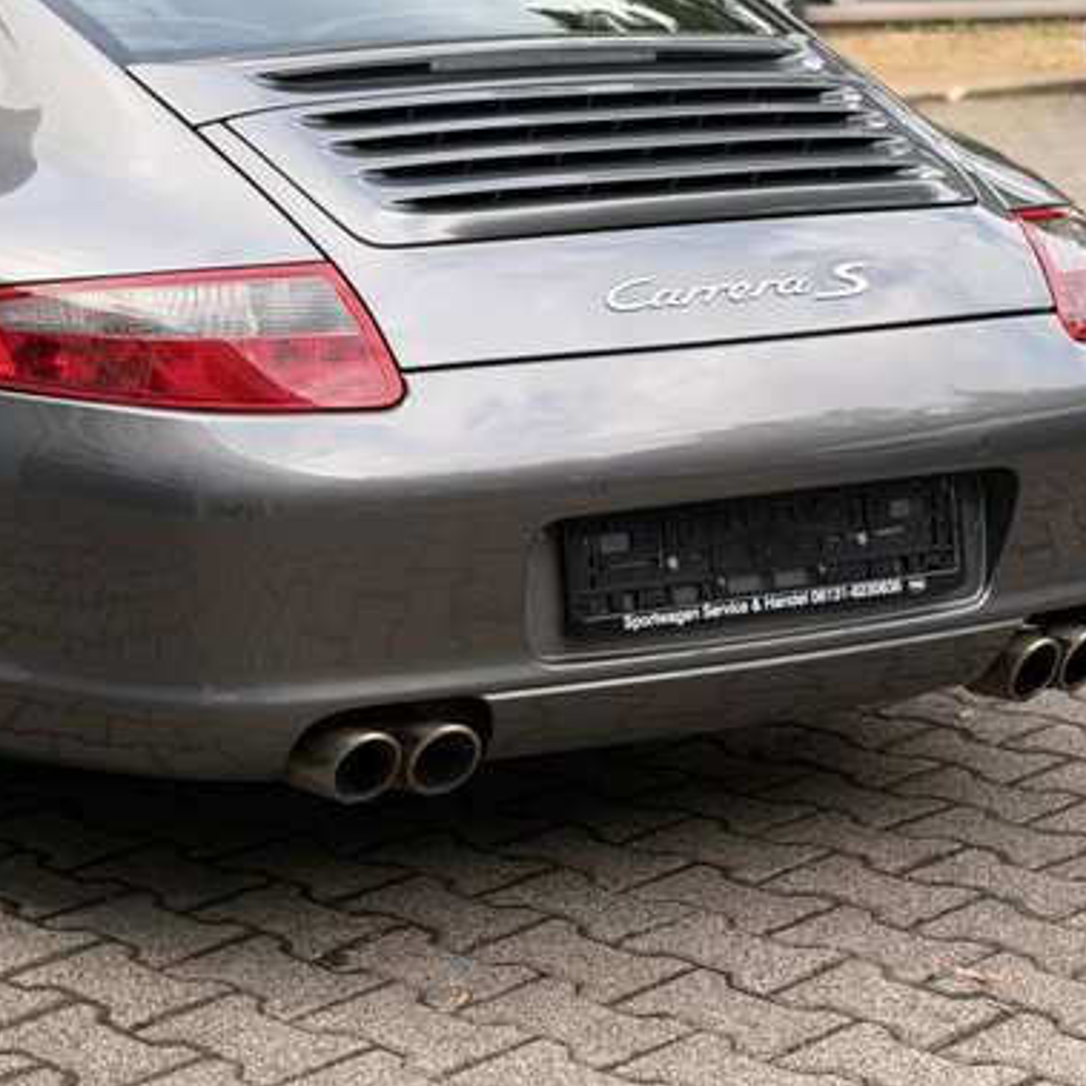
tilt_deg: -13.6
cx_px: 198
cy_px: 453
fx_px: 3053
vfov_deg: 20.2
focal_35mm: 86
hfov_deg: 19.9
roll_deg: +1.4
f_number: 1.78
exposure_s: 1/549
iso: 64
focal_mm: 6.76
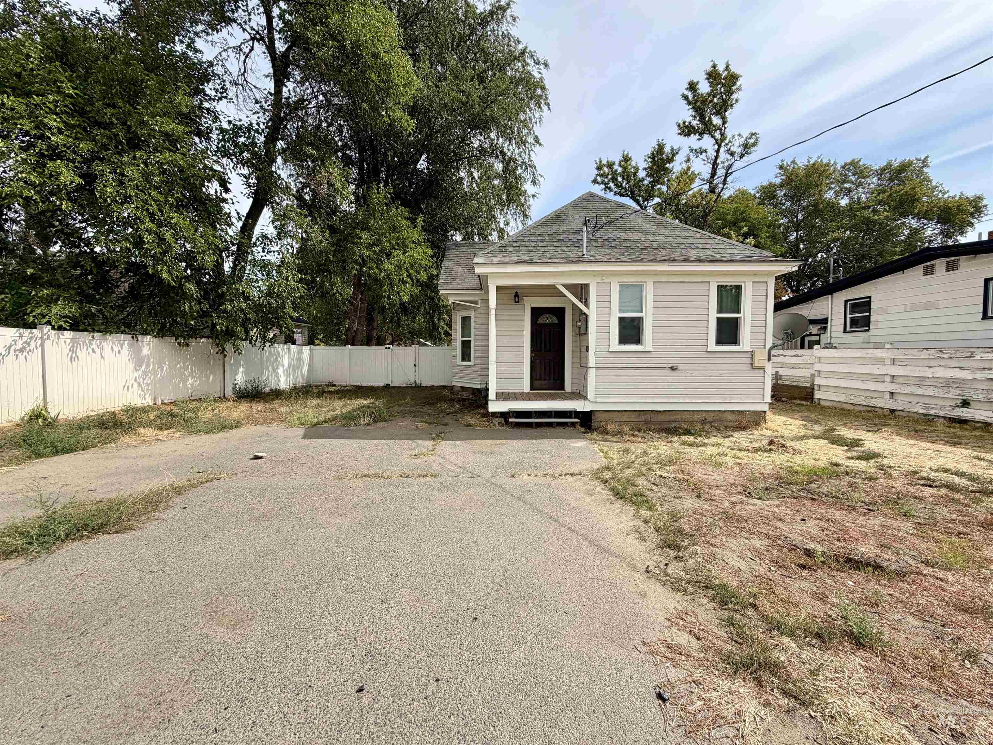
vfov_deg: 85.7
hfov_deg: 102.1
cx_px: 496
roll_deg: +0.4
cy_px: 372
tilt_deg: -2.1
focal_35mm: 14
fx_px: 402
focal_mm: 2.22
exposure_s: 1/770
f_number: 2.2
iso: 25
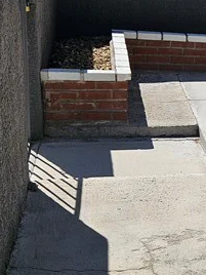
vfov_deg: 22.3
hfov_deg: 14.9
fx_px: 698
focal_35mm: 88
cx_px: 355
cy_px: 139
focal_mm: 5.4
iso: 25
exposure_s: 1/3151
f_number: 1.8
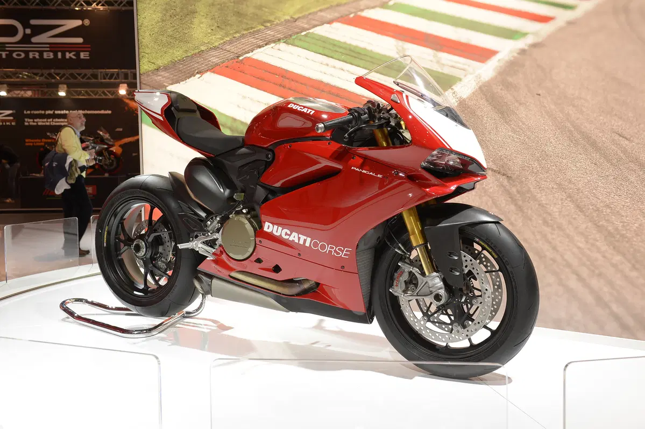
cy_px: 214
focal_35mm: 40
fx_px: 716
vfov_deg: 33.3
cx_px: 322
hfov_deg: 48.5
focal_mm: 40
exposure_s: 1/200
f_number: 6.3
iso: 800
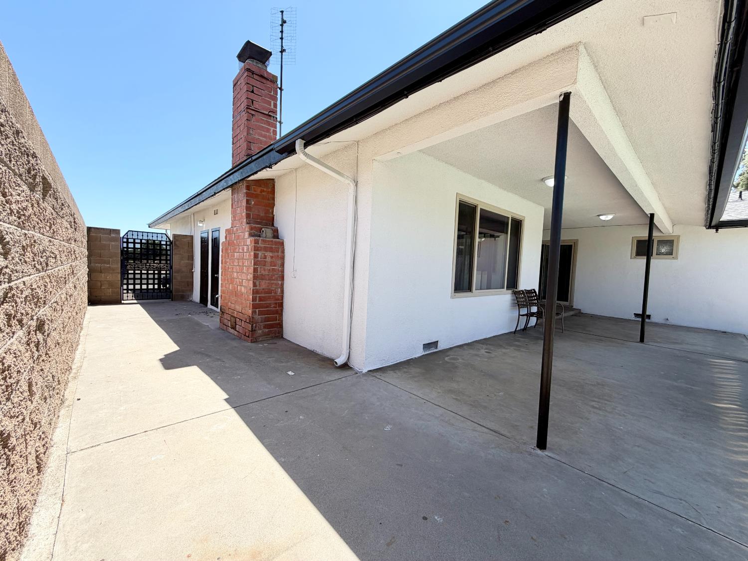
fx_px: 303
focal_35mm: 14
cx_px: 374
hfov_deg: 102.1
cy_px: 280
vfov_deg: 85.7
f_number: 2.2
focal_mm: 2.22
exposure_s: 1/770
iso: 40
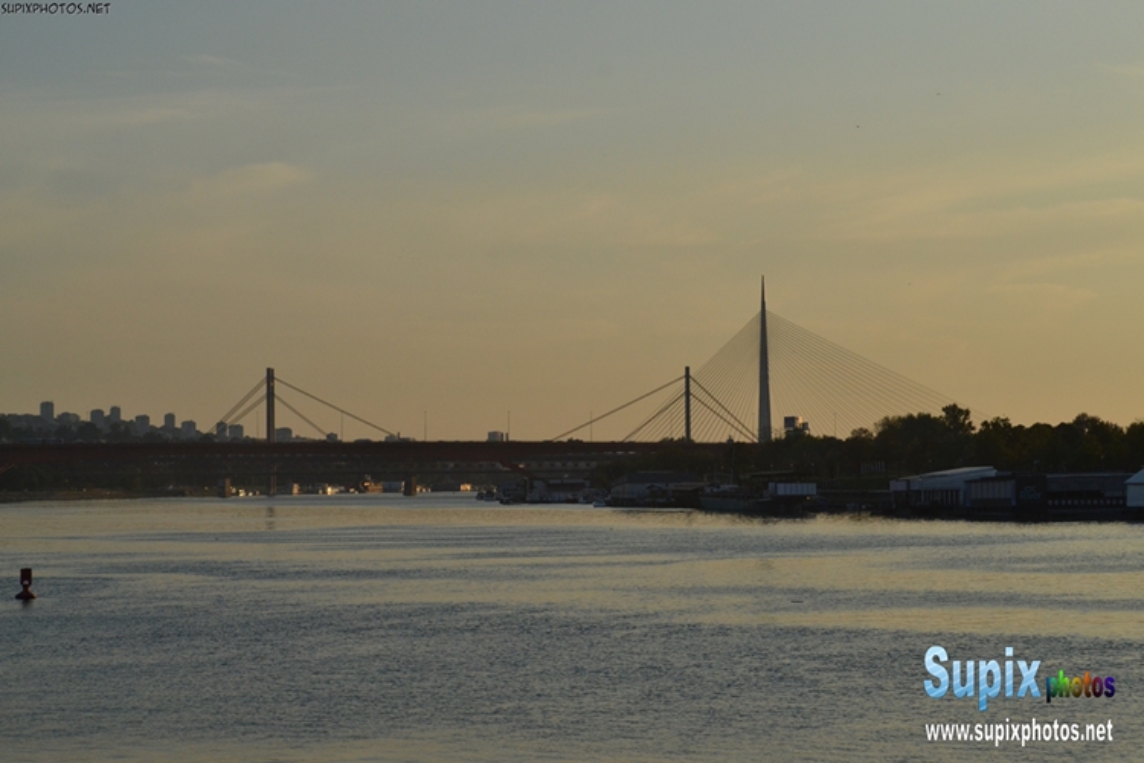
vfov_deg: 16.6
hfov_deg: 24.6
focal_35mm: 82
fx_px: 2621
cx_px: 572
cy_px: 382
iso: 800
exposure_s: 1/2500
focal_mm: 55
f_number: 9
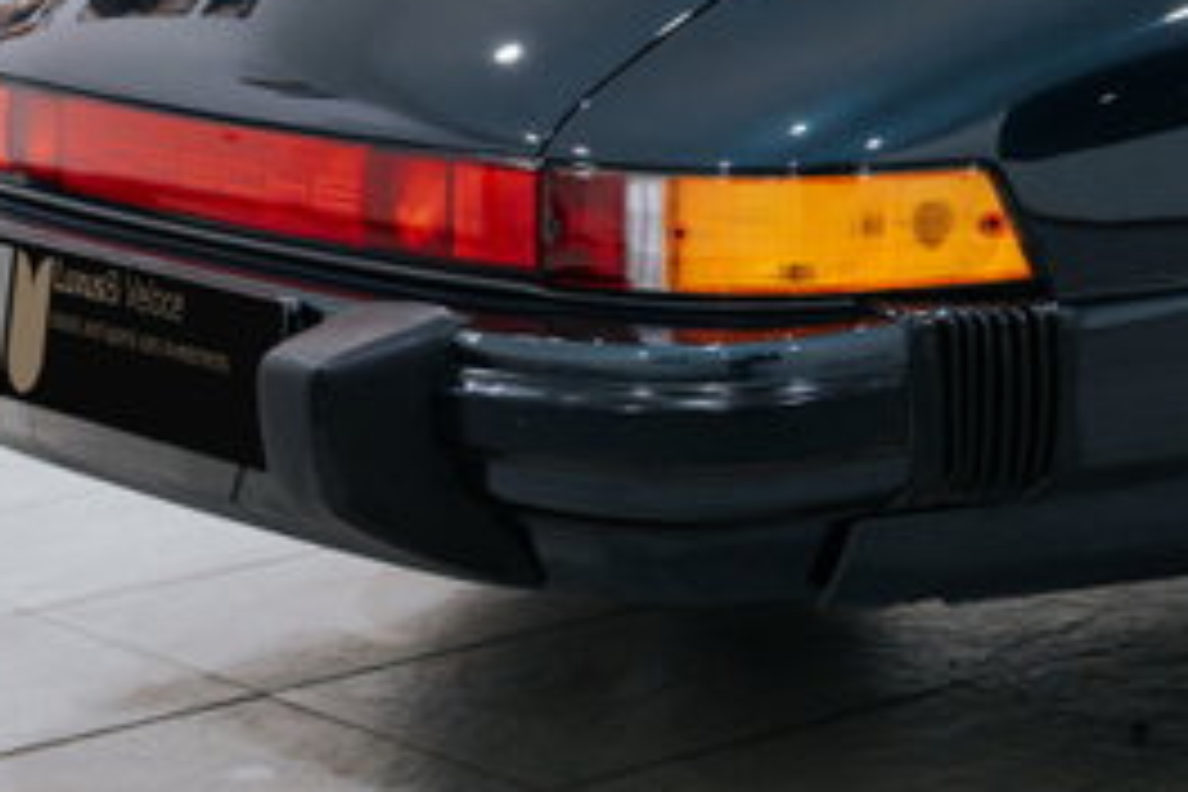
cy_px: -223
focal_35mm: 132
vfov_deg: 10.2
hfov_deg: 15.1
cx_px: 1382
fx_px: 4356
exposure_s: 1/60
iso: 1000
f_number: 4
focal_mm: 34
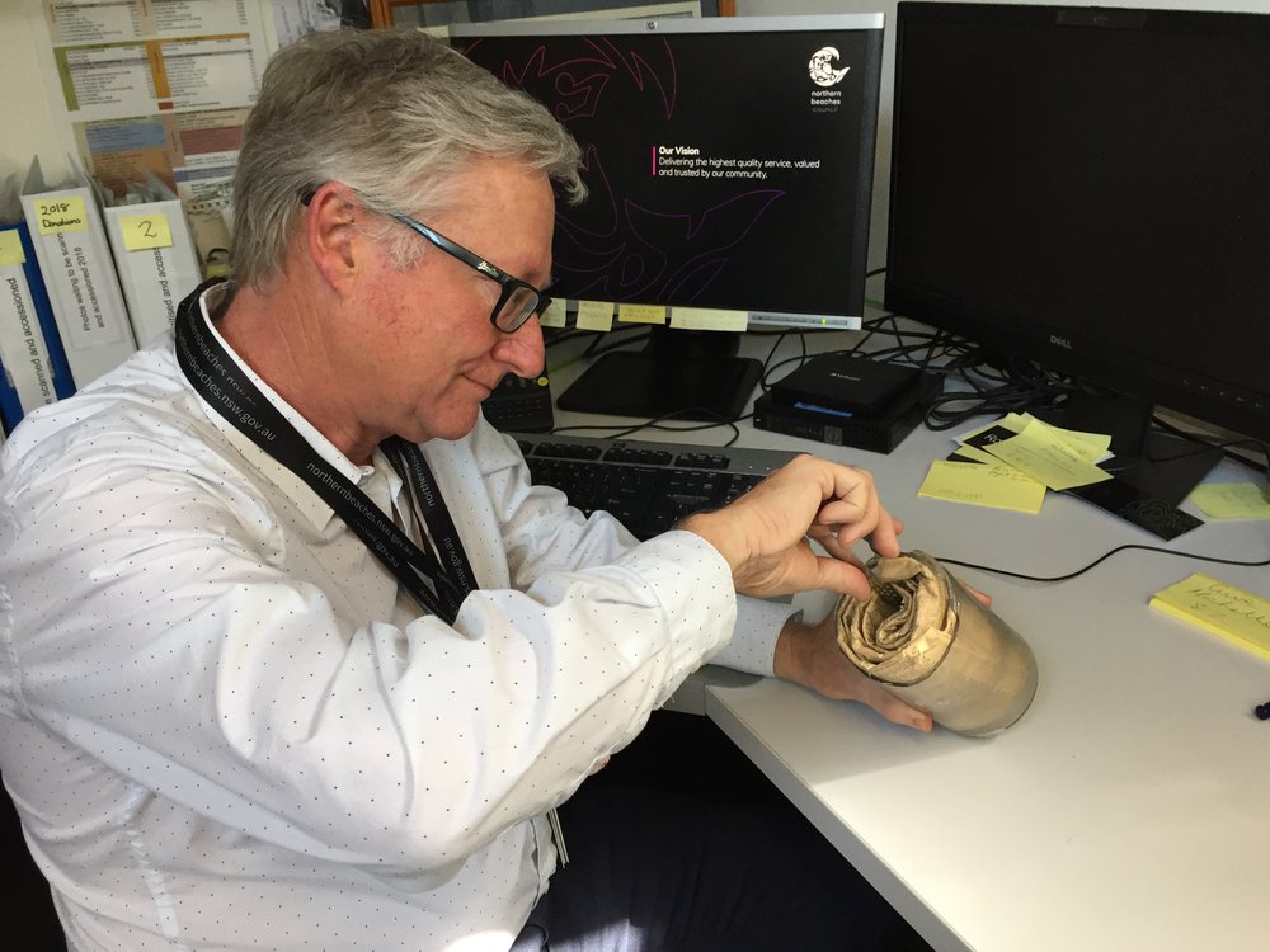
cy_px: 476
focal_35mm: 29
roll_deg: +1.6
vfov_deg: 48.2
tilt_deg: -26.6
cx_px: 635
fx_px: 1064
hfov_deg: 61.7
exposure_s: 1/33
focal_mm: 4.15
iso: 50
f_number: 2.2
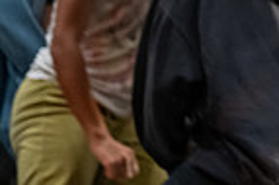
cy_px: -153
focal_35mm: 568
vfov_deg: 2.4
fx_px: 4397
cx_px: 519
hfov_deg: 3.6
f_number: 3.2
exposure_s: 1/400
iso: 3200
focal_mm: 140
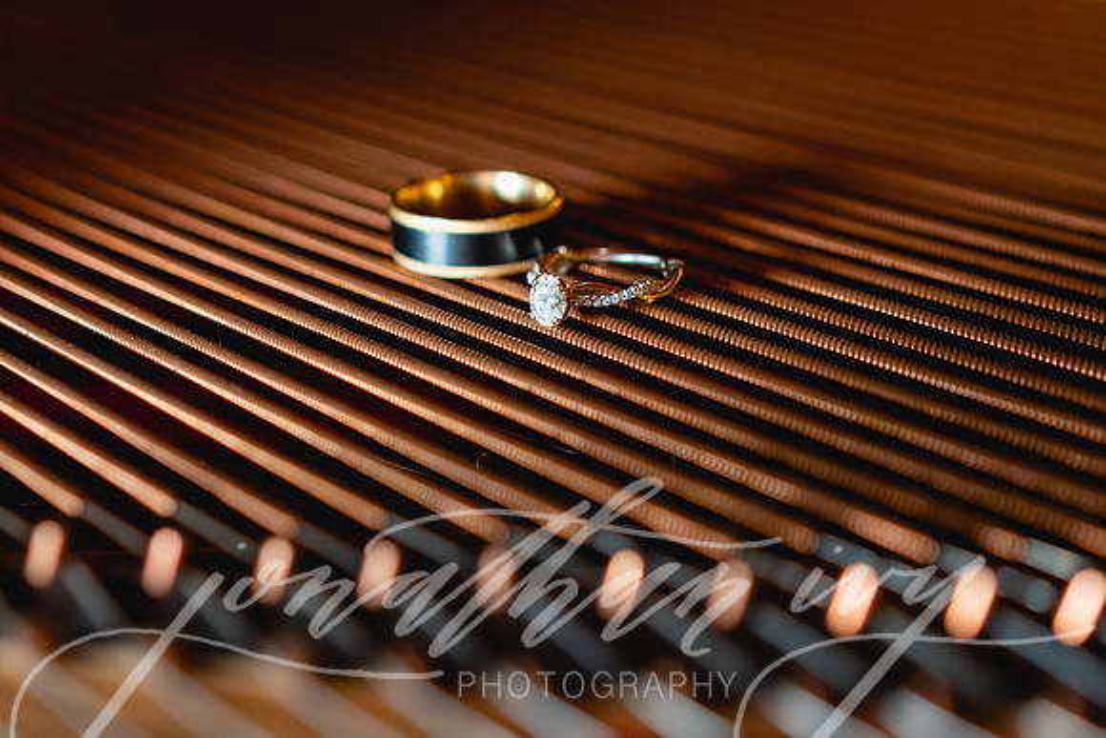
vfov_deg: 26.0
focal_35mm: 52
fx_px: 1598
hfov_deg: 38.2
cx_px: 553
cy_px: 369
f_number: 2.8
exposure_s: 1/200
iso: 1250
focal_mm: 35
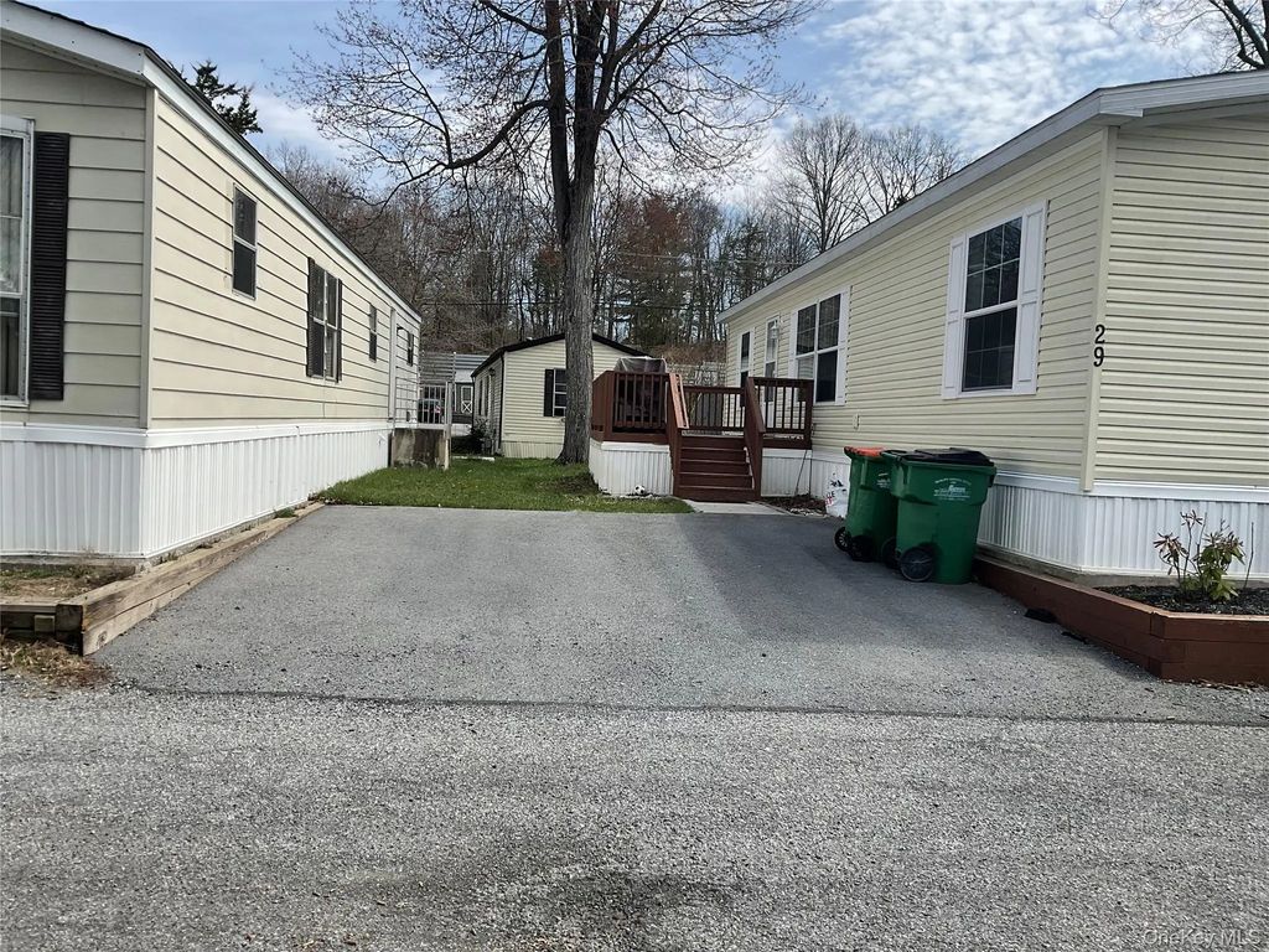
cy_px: 476
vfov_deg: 48.2
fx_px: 1063
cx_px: 634
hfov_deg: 61.7
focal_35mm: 29
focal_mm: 3
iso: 16
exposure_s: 1/2427
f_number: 1.8
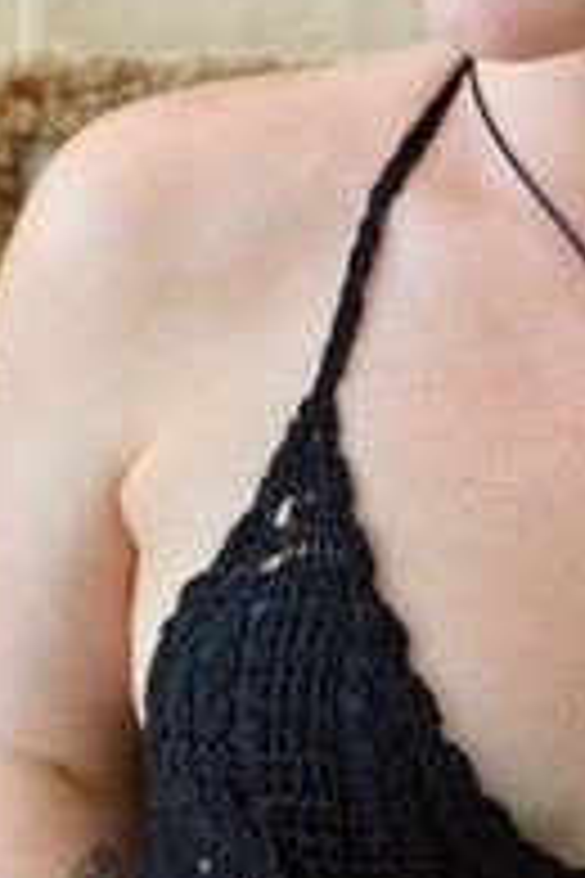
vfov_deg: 25.1
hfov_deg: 16.9
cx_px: 470
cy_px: 225
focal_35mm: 80
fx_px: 1950
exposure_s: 1/160
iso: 1250
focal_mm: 26
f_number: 4.5
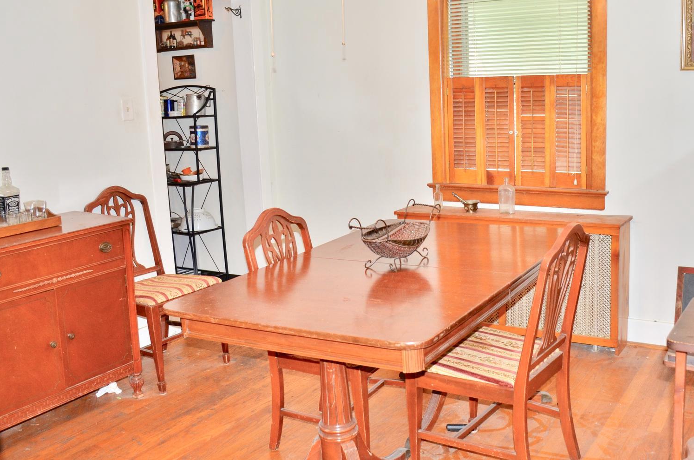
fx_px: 712
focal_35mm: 37
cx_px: 415
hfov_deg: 51.6
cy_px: 203
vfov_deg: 35.8
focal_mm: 18
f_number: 4.5
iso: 500
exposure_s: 1/60
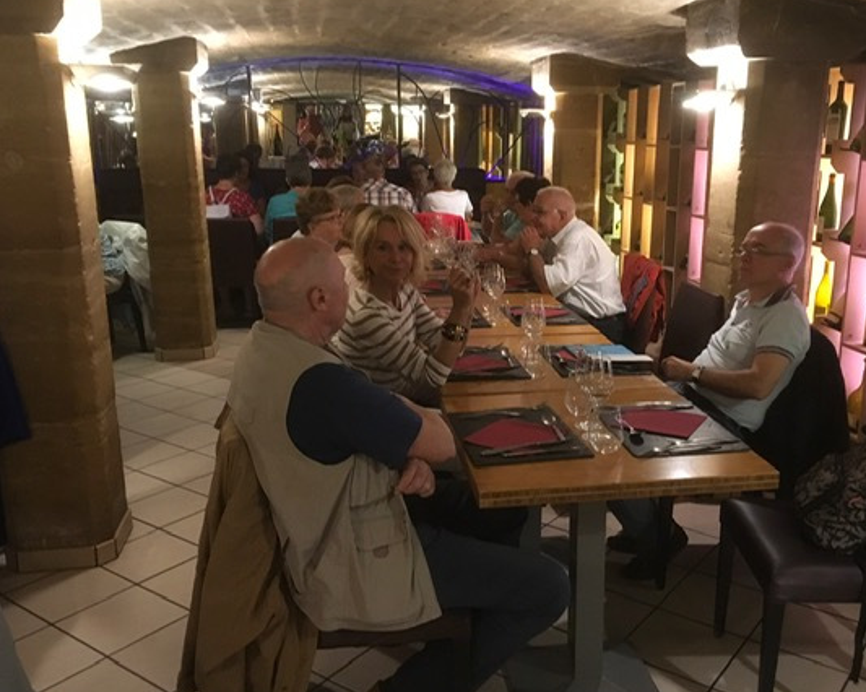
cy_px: 344
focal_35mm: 34
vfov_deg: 43.3
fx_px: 871
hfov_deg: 52.8
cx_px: 481
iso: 320
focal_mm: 4.15
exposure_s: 1/17
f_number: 2.2
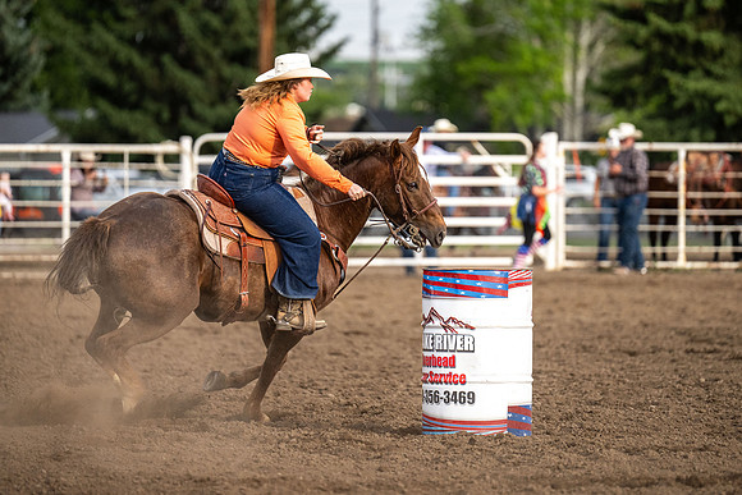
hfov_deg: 8.3
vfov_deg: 5.5
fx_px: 5110
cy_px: 188
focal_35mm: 248
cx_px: 394
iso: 1250
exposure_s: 1/8000
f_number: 2.8
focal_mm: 200
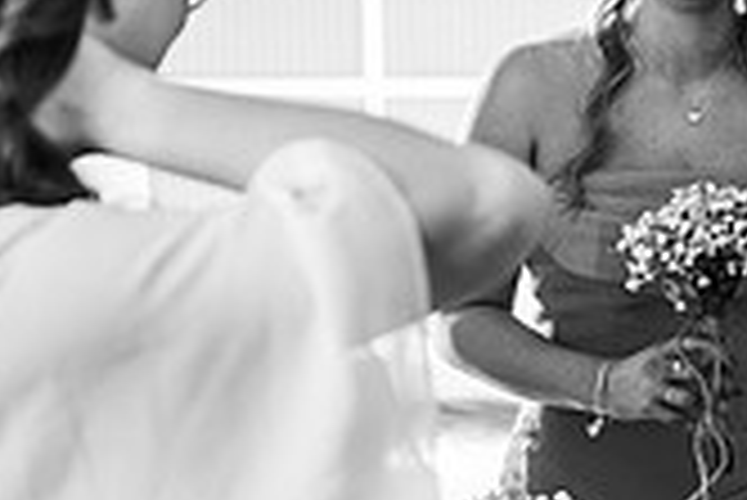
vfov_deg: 11.3
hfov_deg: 16.0
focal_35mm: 122
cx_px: 940
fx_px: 2534
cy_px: 261
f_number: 2
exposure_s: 1/200
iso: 1000
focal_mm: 35
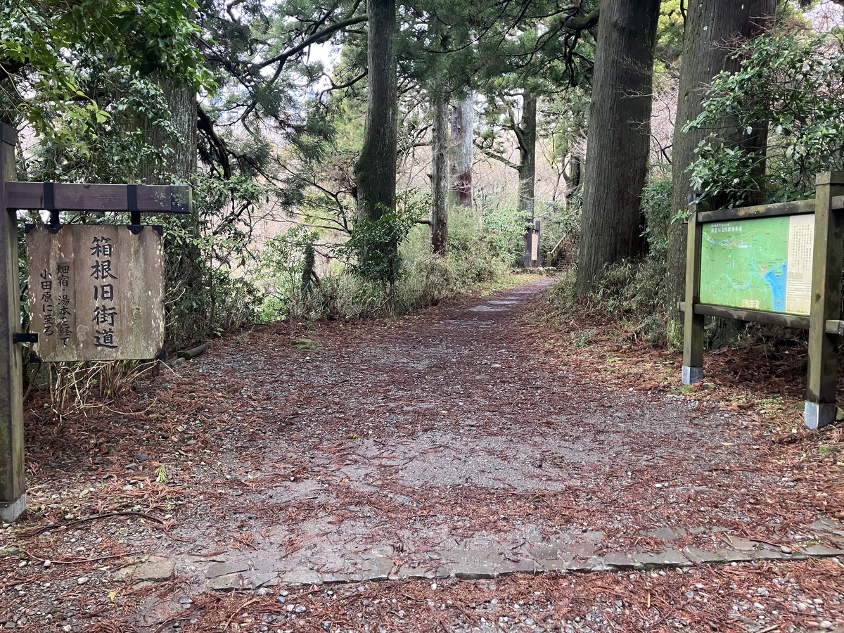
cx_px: 422
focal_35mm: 28
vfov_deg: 49.7
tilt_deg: -3.1
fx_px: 683
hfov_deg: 63.4
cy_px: 316
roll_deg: -0.8
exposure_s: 1/60
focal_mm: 3.99
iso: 100
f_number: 1.8
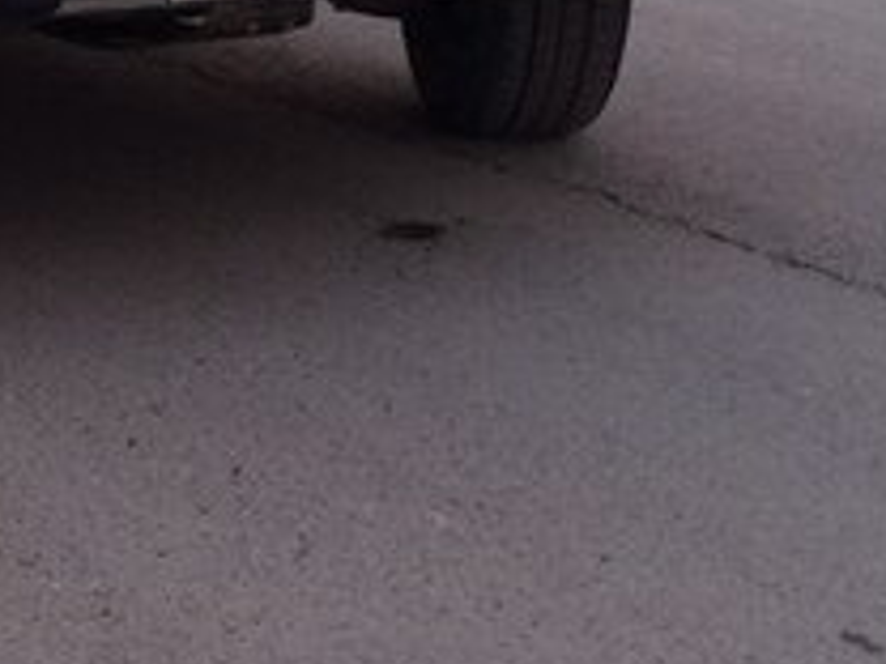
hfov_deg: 20.0
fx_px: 2355
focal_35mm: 92
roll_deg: +1.6
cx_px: -175
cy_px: -164
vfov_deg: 15.4
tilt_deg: -7.8
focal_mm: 4.15
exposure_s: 1/33
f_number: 2.2
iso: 125
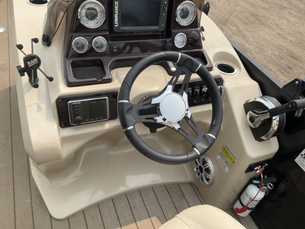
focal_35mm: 29
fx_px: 256
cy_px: 114
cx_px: 152
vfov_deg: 48.2
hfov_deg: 61.7
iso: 25
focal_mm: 3
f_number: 1.8
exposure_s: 1/1342
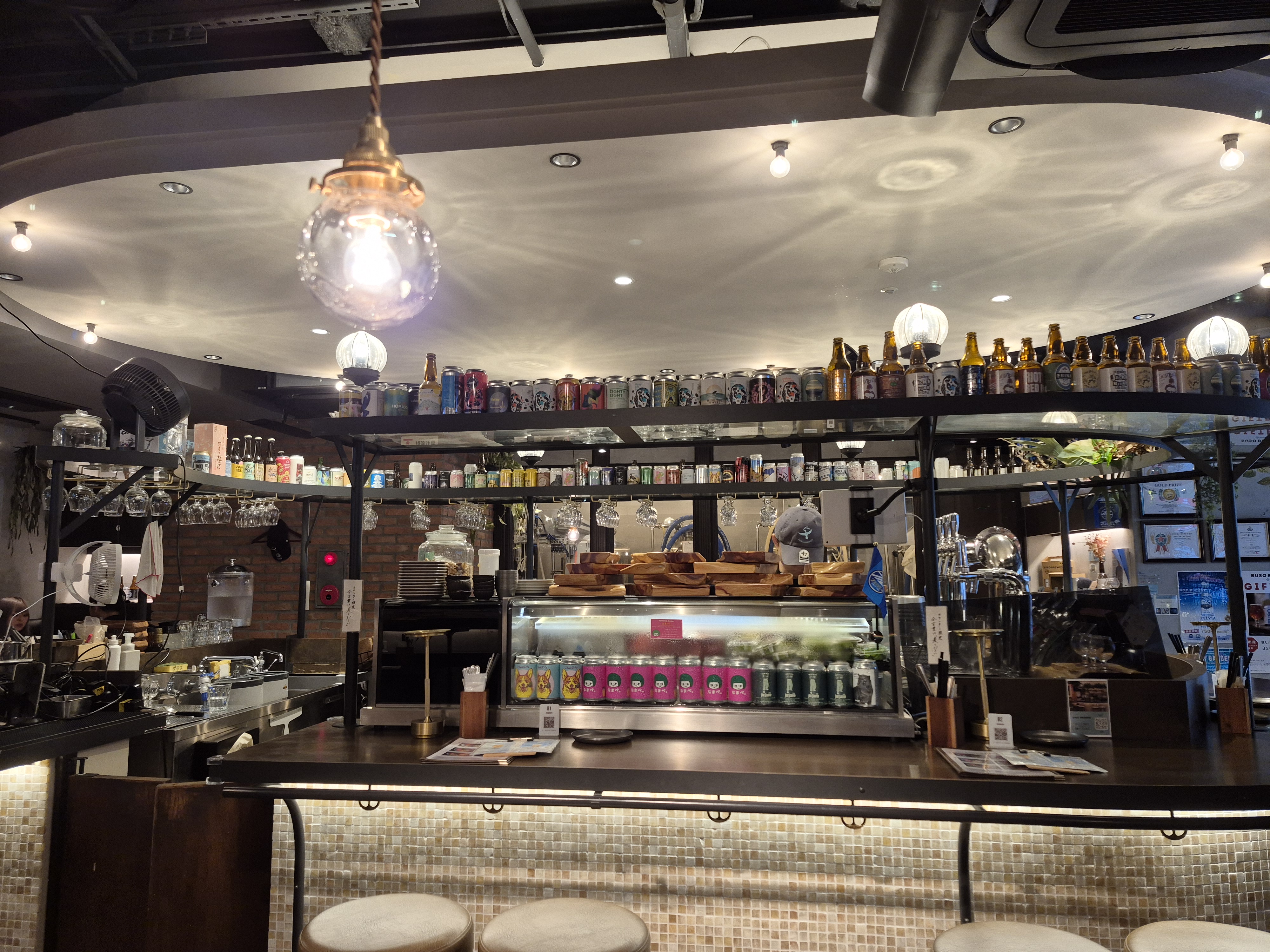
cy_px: 476
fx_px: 844
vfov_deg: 58.9
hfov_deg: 73.9
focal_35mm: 23
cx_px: 635
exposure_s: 1/100
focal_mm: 5.4
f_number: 1.8
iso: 125
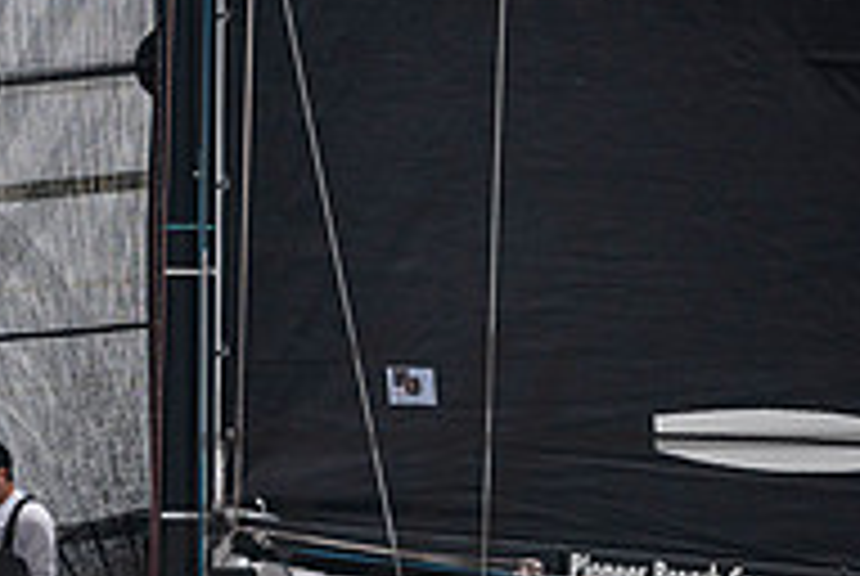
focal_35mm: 807
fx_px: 19308
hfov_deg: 2.5
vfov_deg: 1.7
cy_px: 547
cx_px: -80
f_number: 5.6
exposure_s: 1/5000
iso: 400
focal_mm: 260
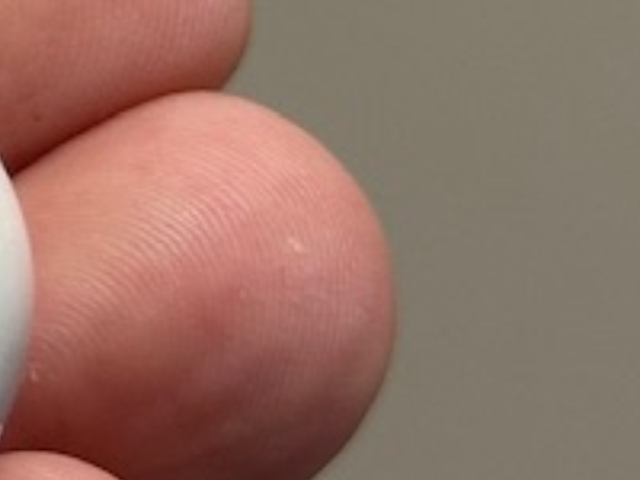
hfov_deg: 5.9
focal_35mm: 307
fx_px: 5676
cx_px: -1382
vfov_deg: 4.8
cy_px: -416
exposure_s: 1/100
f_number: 1.78
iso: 64
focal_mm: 6.86
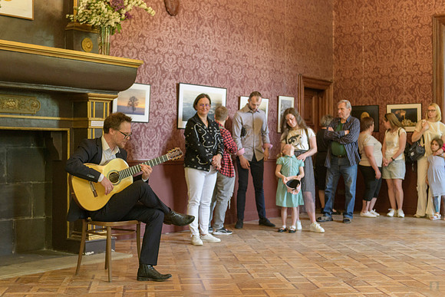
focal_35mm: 50
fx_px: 622
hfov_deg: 39.3
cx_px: 212
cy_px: 156
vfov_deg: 26.8
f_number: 3.5
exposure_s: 1/100
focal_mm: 48
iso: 2800
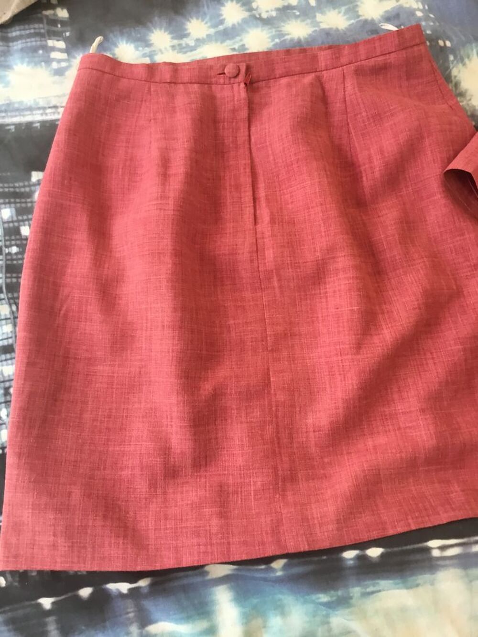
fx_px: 571
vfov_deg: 58.3
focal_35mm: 31
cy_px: 318
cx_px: 239
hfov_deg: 45.4
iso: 40
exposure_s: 1/33
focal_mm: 3.3
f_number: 2.4
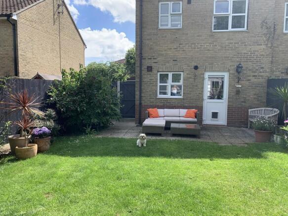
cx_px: 144
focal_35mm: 26
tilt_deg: -5.7
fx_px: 216
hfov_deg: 67.3
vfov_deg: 53.0
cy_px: 108
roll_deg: +0.0
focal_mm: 4.25
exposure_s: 1/954
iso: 25
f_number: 1.8
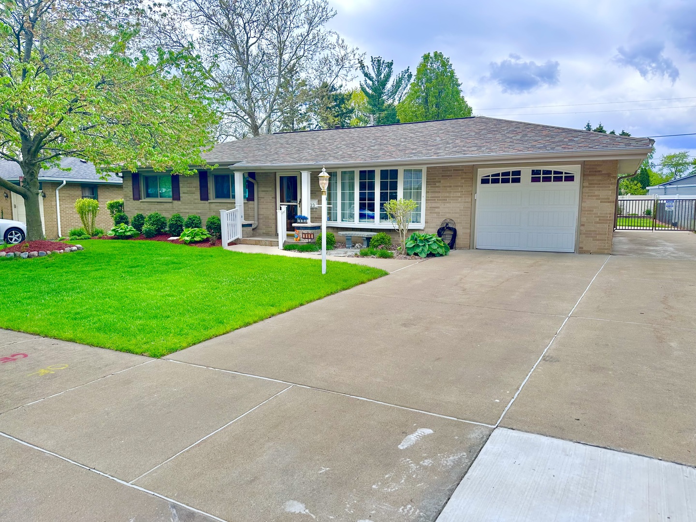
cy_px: 261
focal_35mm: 24
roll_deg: -0.4
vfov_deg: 56.8
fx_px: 483
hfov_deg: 71.6
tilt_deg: -6.6
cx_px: 348
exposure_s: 1/1083
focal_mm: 6.86
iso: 80
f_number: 1.78
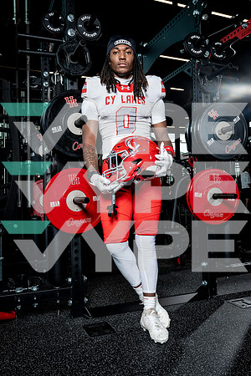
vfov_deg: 58.7
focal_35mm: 32
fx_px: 335
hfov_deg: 41.1
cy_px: 188
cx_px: 126
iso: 640
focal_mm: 32
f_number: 9
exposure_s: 1/250
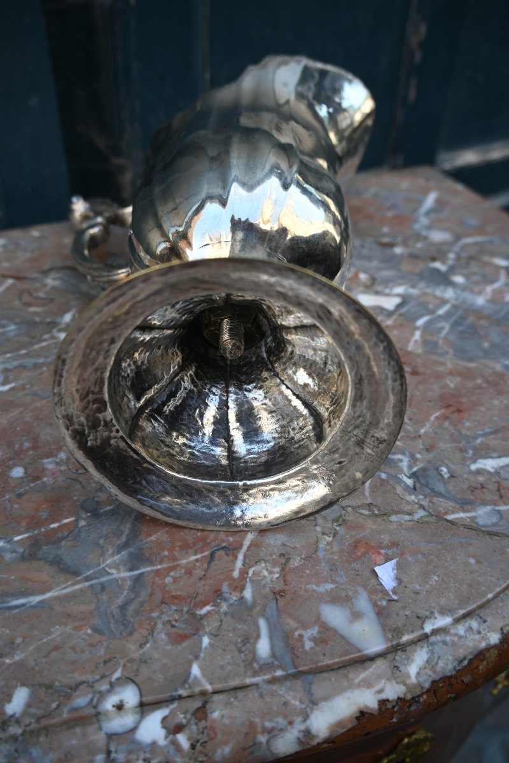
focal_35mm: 29
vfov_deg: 63.2
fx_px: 620
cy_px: 382
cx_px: 254
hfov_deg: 44.6
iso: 200
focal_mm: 19.5
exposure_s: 1/250
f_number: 4.5
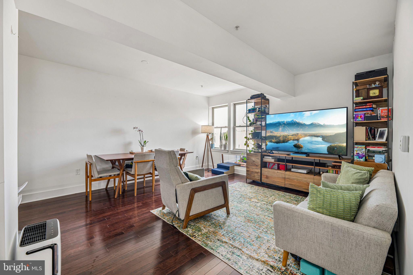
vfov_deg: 81.2
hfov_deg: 104.3
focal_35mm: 14
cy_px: 138
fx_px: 161
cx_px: 206
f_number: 8
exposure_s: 1/2.5
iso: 100
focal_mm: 14
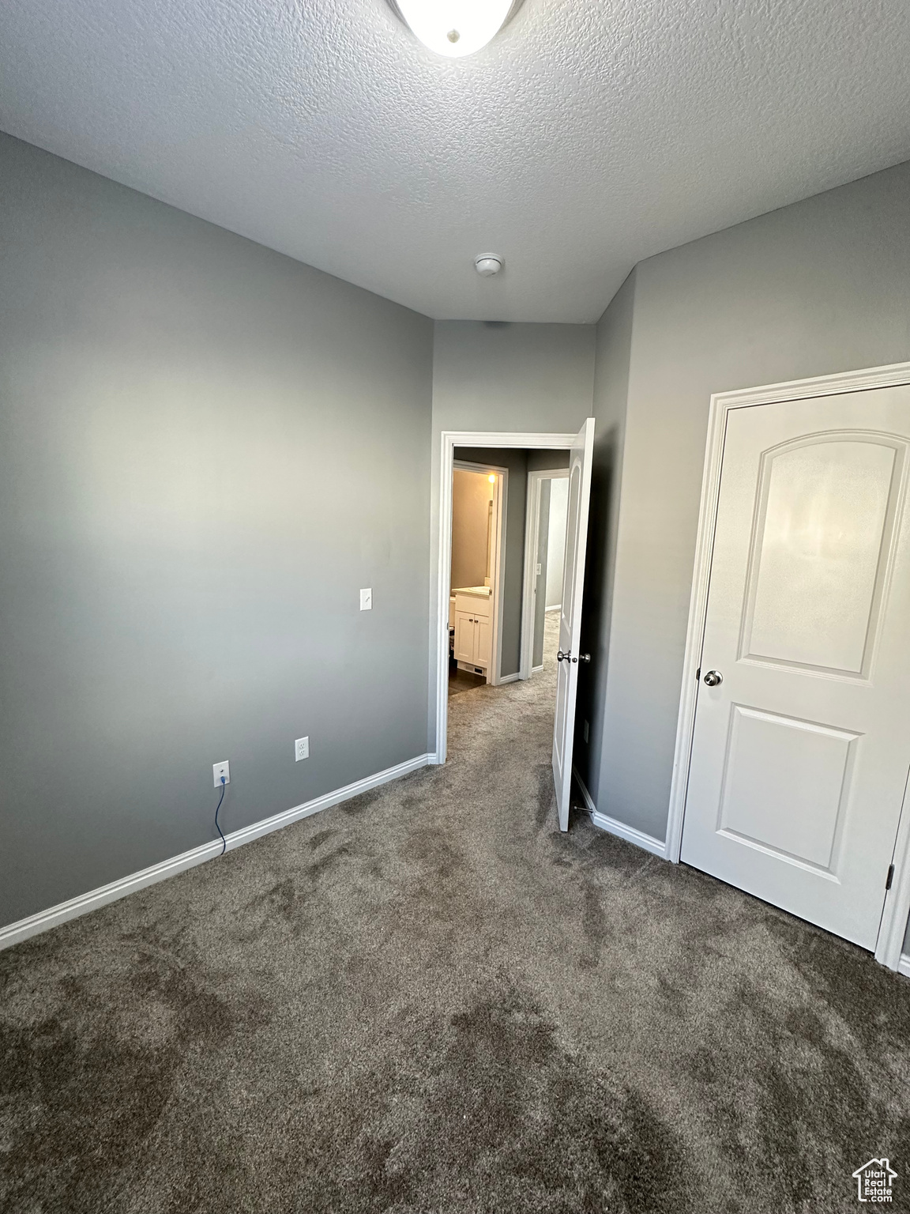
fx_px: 491
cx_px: 455
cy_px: 607
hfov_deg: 85.7
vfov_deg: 102.1
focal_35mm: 14
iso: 320
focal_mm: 2.22
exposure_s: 1/120
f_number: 2.2
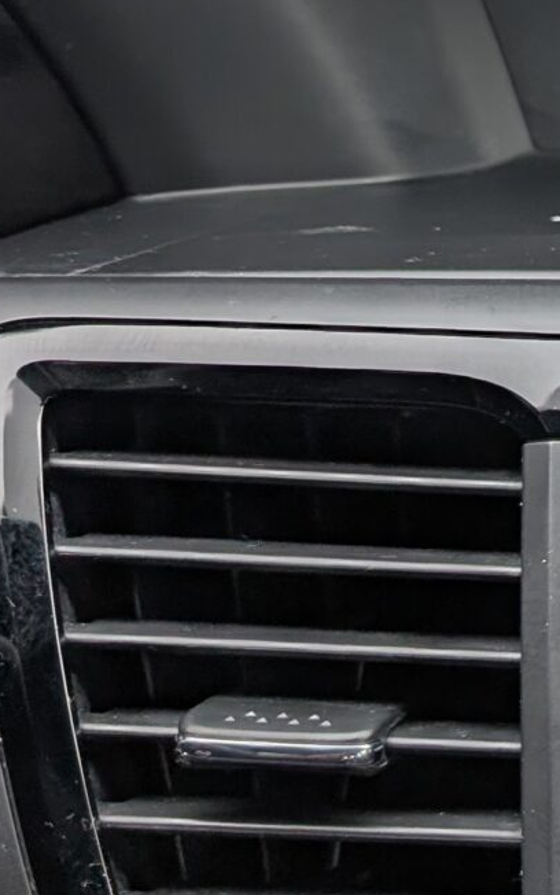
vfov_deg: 20.7
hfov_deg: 11.6
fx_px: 2440
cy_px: 266
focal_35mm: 100
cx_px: 1172
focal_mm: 6.9
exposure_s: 1/185
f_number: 1.68
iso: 18
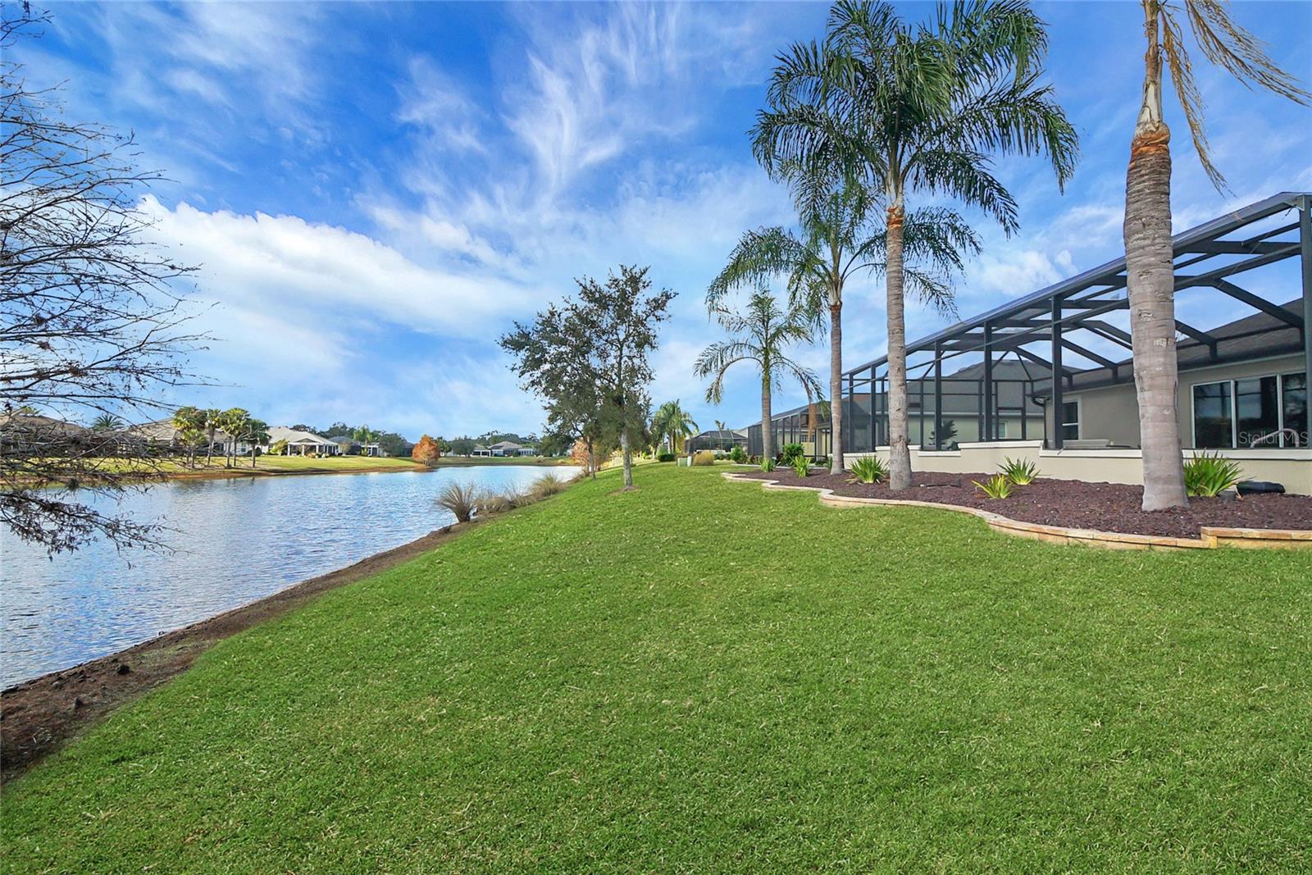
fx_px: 547
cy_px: 438
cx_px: 656
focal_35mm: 15
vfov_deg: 77.3
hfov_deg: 100.4
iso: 200
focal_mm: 10
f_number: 4.5
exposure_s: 1/1000
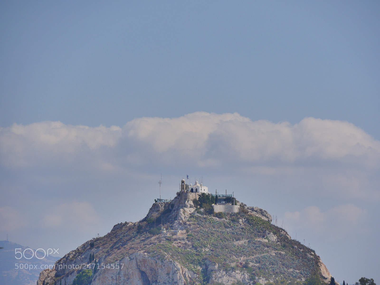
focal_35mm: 280
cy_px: 142
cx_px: 190
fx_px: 3074
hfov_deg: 7.1
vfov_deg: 5.3
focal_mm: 140
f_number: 8
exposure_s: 1/1300
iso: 800
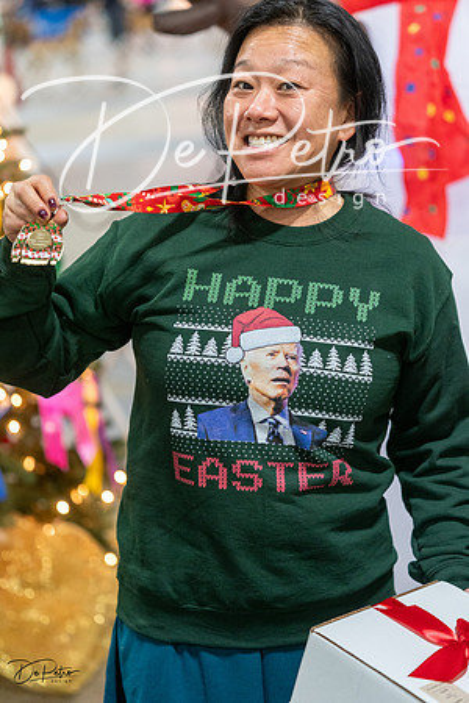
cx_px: 234
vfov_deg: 25.4
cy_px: 352
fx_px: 1563
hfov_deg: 17.1
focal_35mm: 80
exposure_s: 1/160
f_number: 2.8
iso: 4000
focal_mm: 80
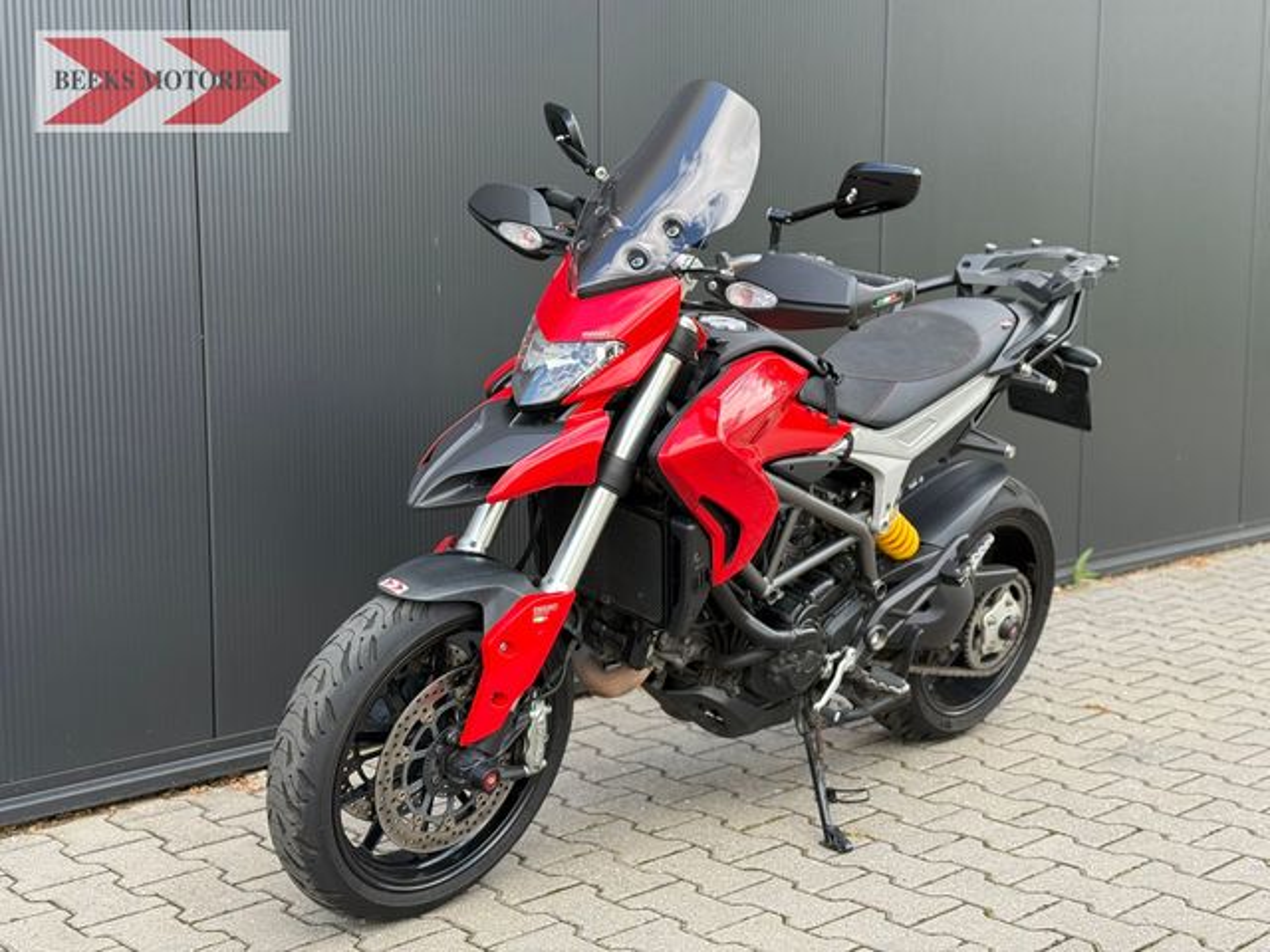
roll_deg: -0.2
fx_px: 1761
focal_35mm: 48
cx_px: 635
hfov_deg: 39.7
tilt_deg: -6.9
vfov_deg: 30.3
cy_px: 476
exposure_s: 1/523
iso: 80
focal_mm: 6.76
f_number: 1.78
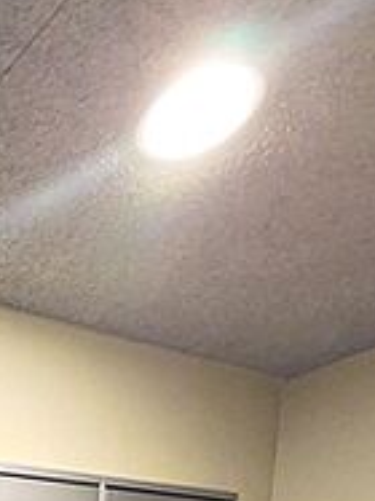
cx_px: -179
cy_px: 785
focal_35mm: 45
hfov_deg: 25.0
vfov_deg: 26.8
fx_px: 651
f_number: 2.2
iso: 294
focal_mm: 1.83
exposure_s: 1/33.3
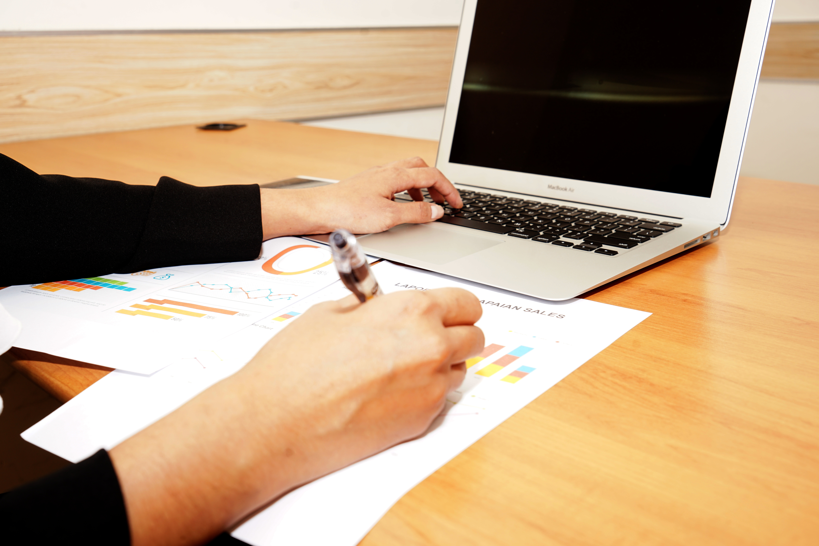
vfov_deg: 36.9
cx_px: 410
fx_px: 819
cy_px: 273
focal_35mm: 36
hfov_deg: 53.1
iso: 200
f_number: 8
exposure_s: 1/160
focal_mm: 36
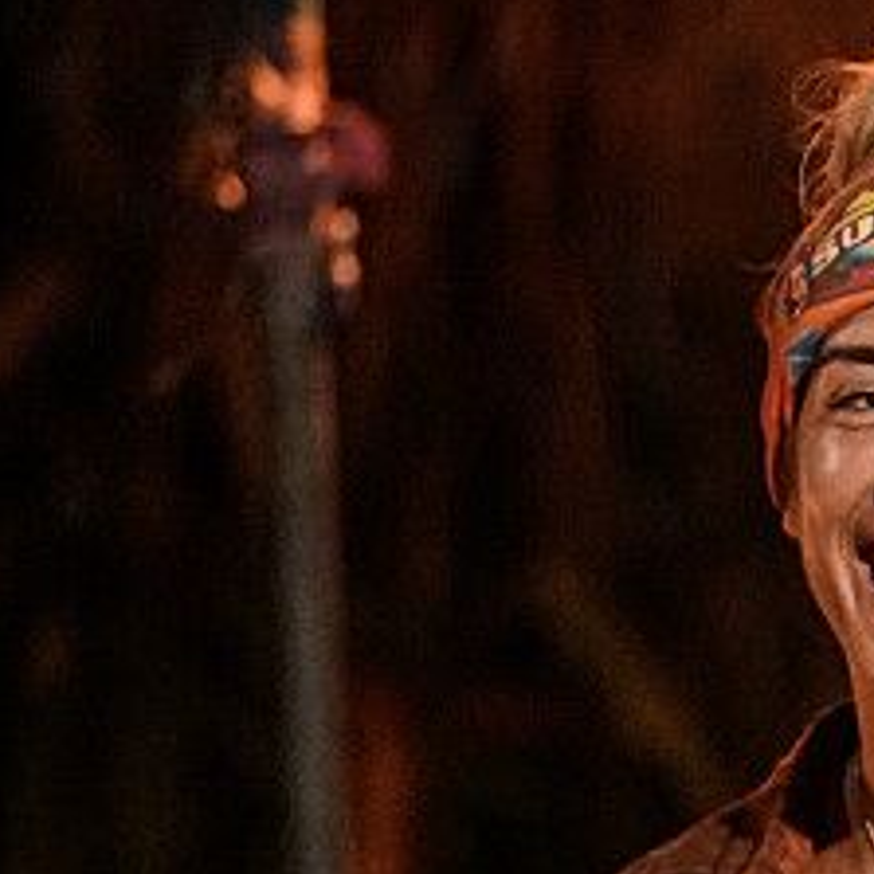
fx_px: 17425
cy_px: 1019
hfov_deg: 2.9
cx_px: 1556
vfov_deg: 2.9
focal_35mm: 610
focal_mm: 200
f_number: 4
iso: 16000
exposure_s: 1/80
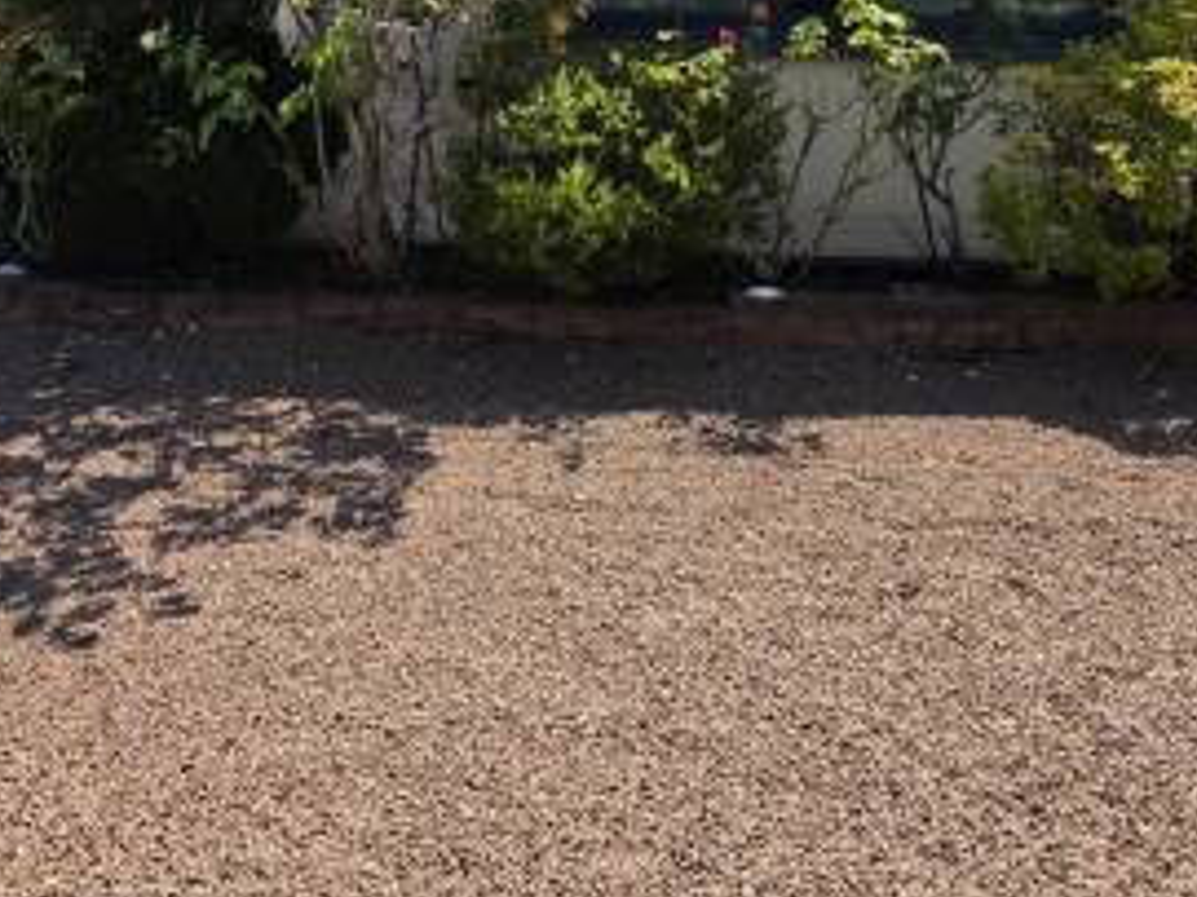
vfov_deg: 27.4
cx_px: 336
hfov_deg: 36.8
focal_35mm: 51
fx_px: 1763
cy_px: 66
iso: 64
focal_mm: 6.5
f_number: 1.4
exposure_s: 1/6352
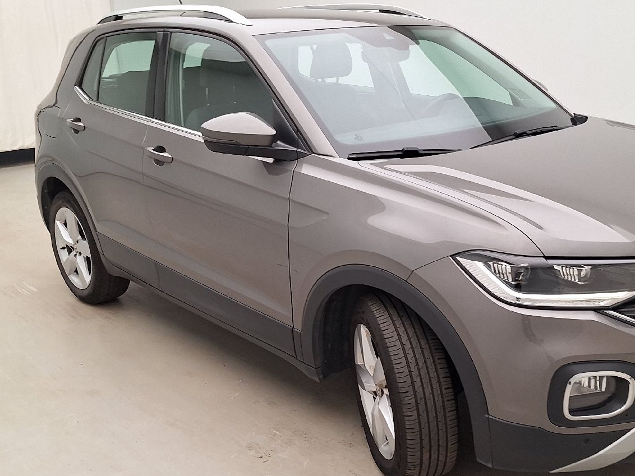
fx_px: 715
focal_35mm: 39
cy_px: 275
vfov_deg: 36.7
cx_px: 388
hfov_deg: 47.5
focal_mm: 5.54
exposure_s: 1/100
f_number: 1.8
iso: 50
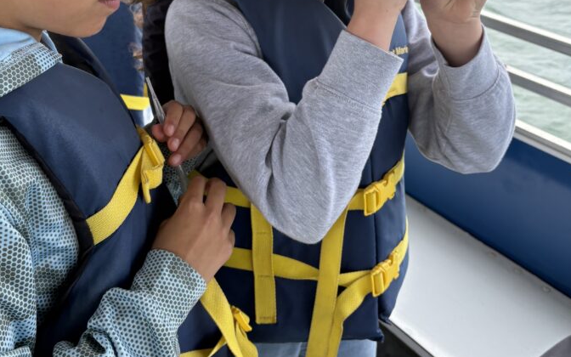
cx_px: 256
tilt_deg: -22.4
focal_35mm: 42
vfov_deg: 29.8
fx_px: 654
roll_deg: -4.8
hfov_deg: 47.1
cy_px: 70
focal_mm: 5.96
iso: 64
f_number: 1.6
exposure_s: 1/840
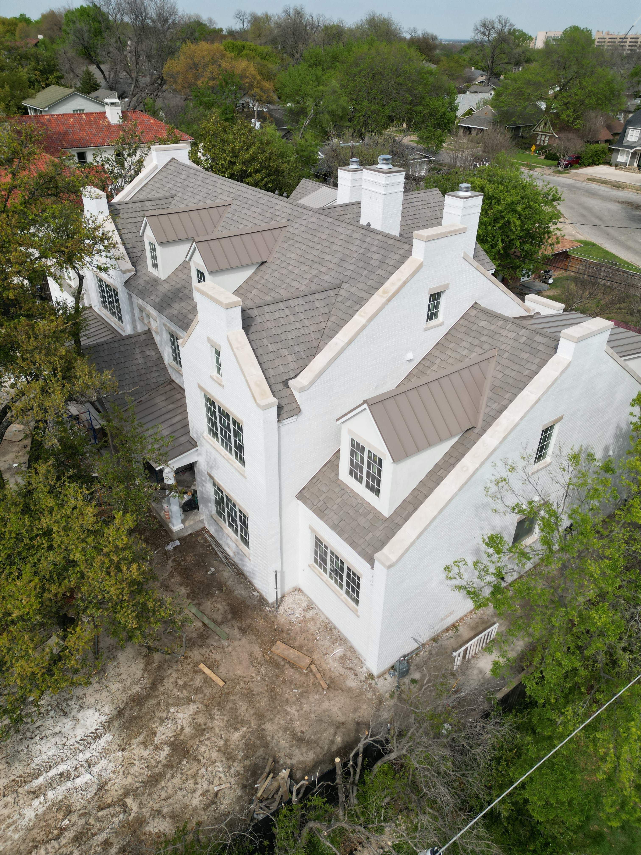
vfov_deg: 71.6
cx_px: 320
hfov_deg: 56.8
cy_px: 428
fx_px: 593
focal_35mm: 24
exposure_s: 1/4000
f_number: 1.7
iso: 150
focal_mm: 6.72
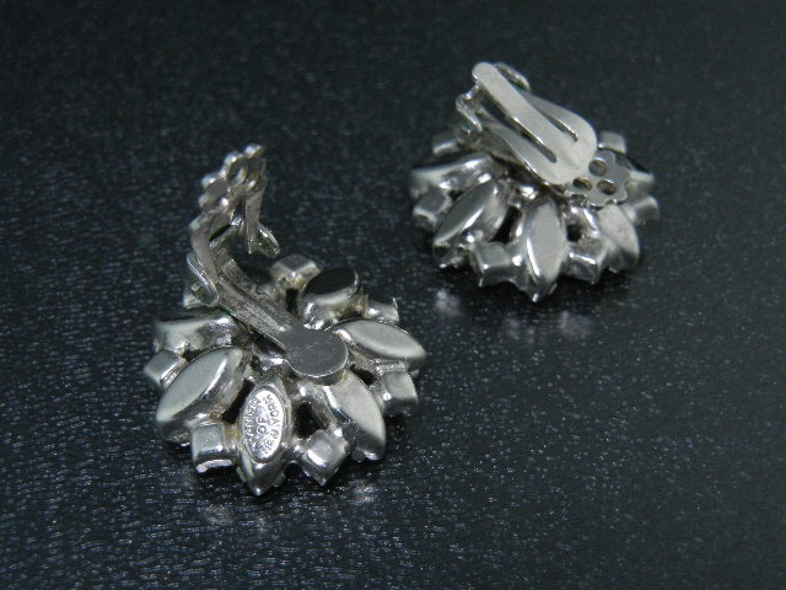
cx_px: 393
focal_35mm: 59
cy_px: 295
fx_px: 1340
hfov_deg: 32.7
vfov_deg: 24.8
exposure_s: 1/30
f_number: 8
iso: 514
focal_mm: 10.6
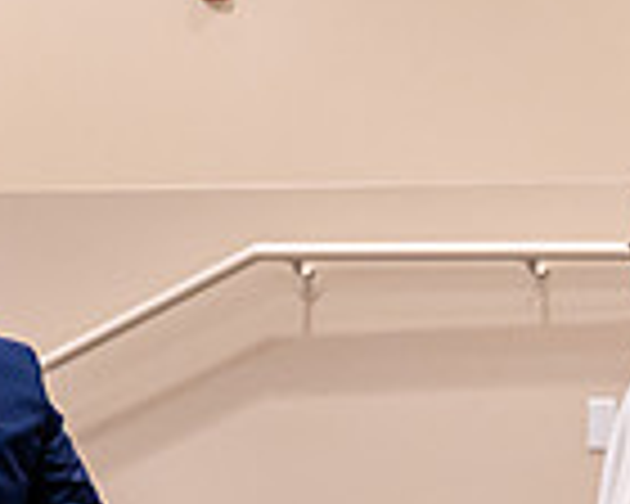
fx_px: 8148
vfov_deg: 3.5
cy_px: 529
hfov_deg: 4.4
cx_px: -58
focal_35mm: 437
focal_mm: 75
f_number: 3.5
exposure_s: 1/250
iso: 2500
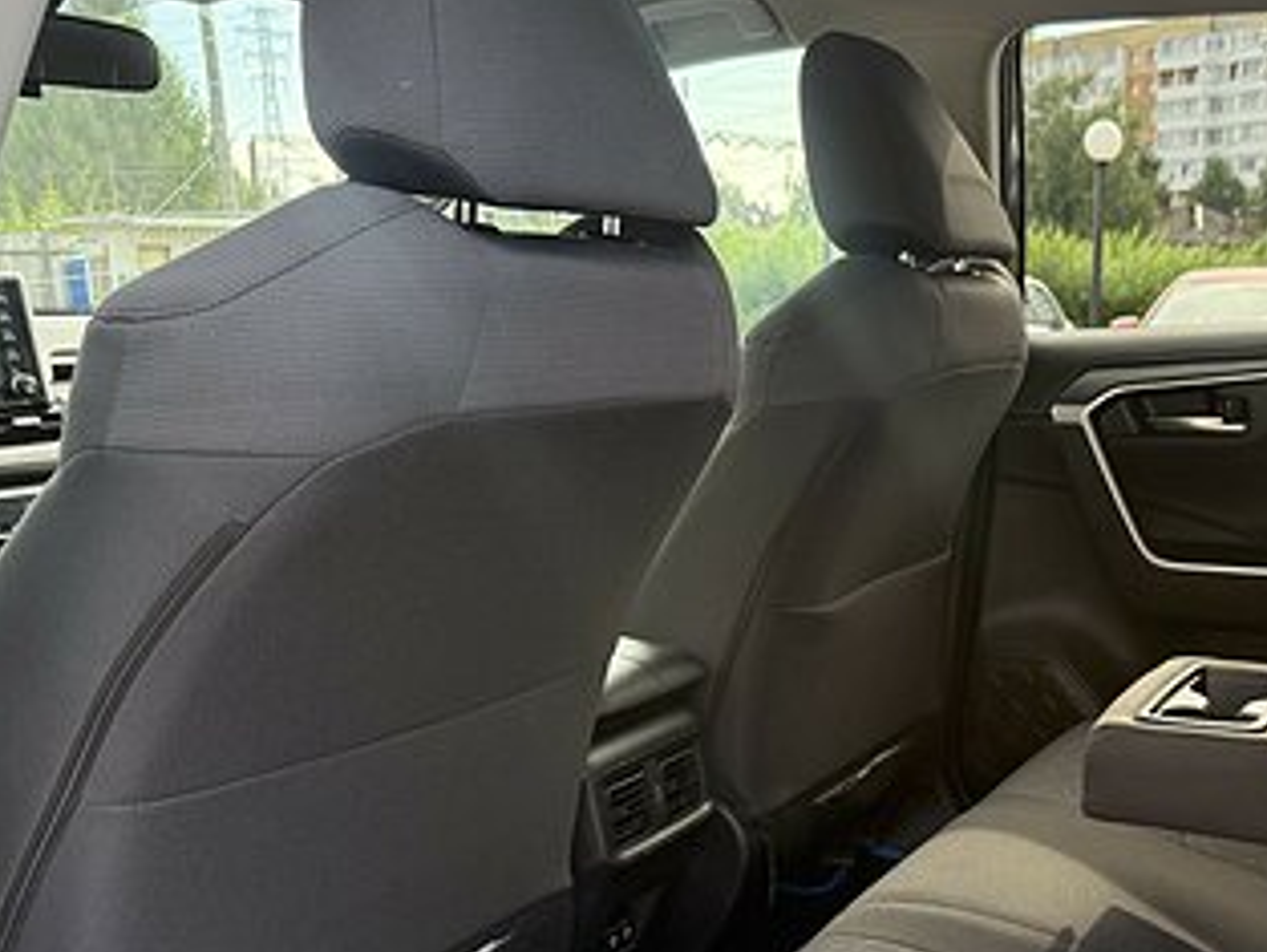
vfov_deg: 34.0
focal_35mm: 42
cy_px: 650
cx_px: 1101
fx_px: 1538
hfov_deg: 41.8
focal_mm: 6.76
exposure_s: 1/243
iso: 160
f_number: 1.78
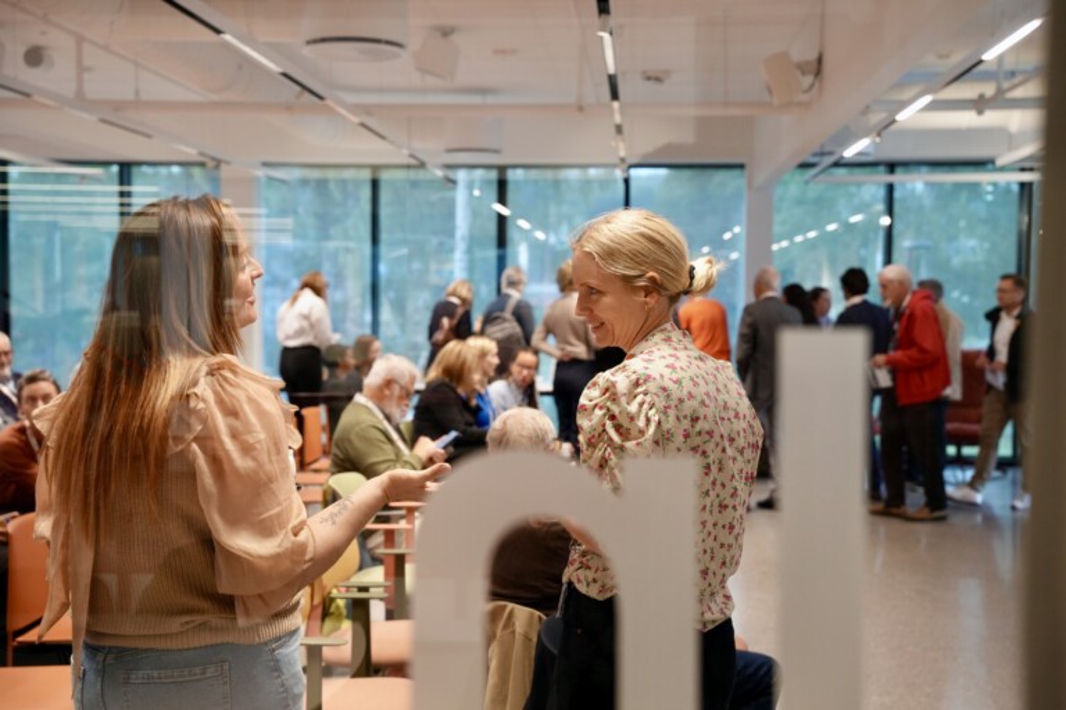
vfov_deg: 28.4
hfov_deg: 41.6
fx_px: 1403
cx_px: 533
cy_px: 355
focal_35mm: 47
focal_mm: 47.4
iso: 1600
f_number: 4
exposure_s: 1/160
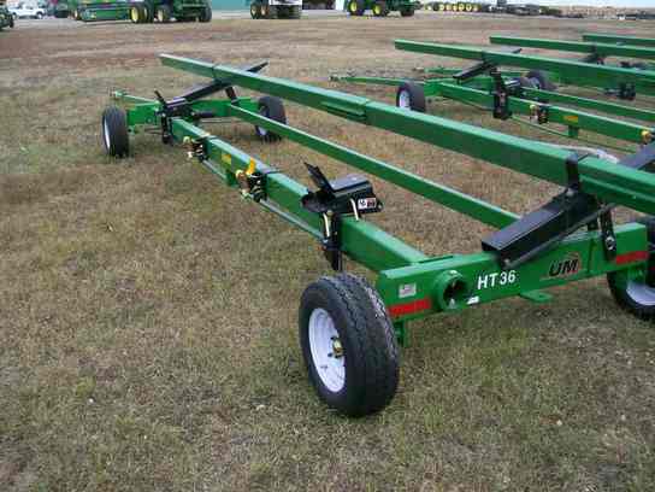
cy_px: 246
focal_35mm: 36
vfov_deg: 39.7
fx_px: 681
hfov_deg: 51.4
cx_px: 328
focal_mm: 6
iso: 80
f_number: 2.7
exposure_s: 1/713
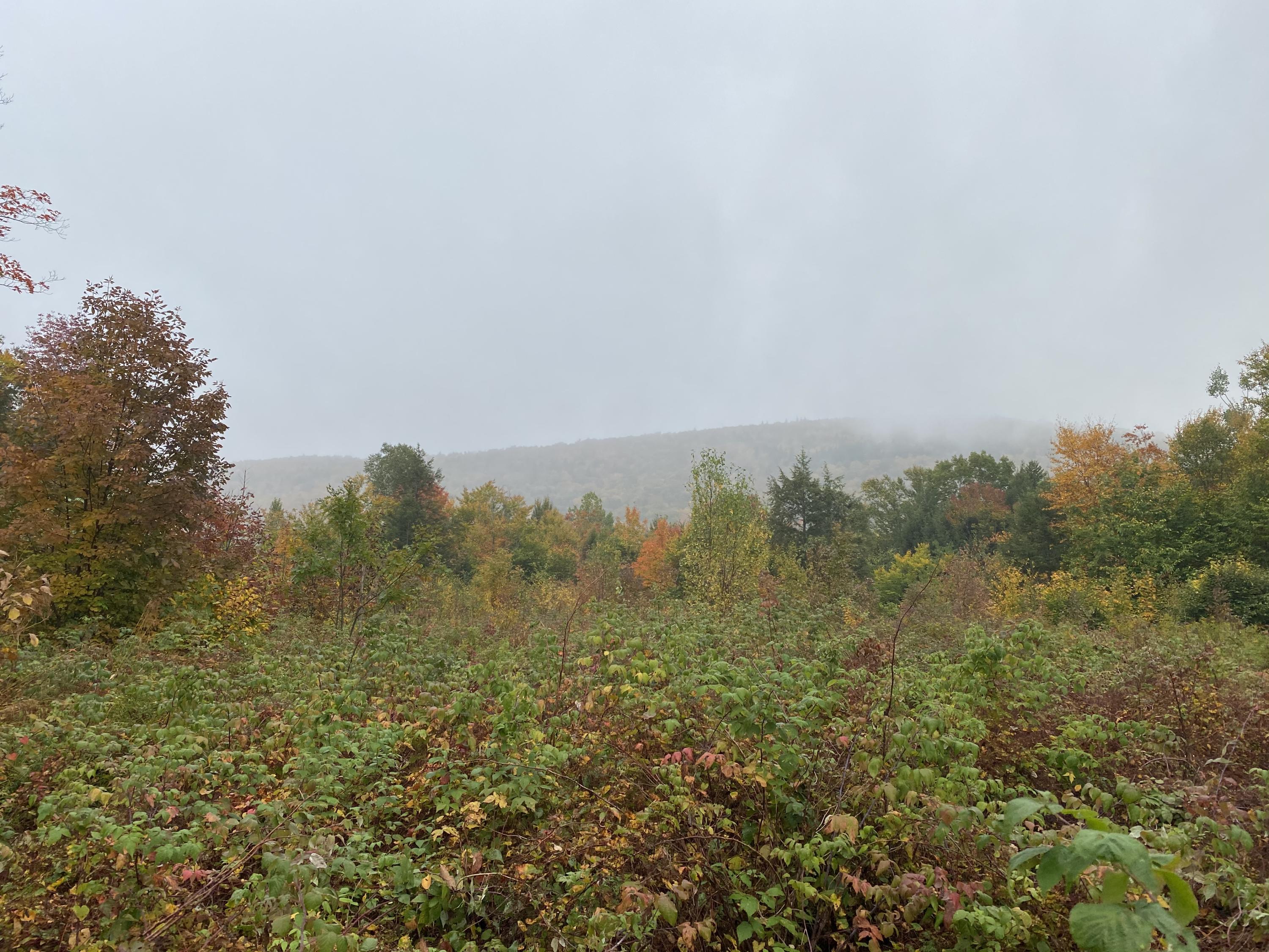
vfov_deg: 53.1
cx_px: 634
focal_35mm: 26
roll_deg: -1.6
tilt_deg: +4.5
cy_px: 476
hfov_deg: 67.3
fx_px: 953
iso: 32
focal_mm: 4.25
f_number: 1.8
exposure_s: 1/1808
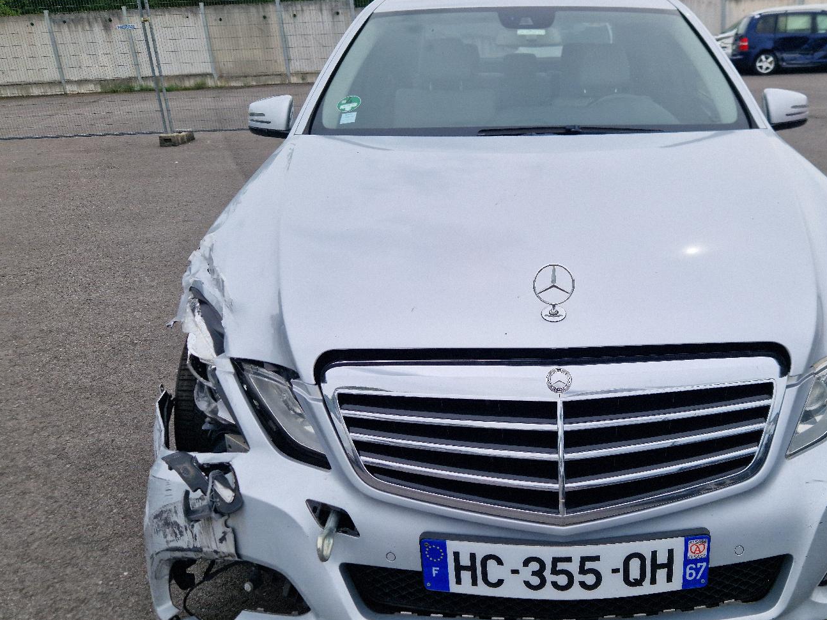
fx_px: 764
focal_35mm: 32
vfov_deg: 44.1
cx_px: 531
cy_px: 325
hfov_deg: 56.0
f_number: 1.8
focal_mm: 5.4
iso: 50
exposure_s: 1/909
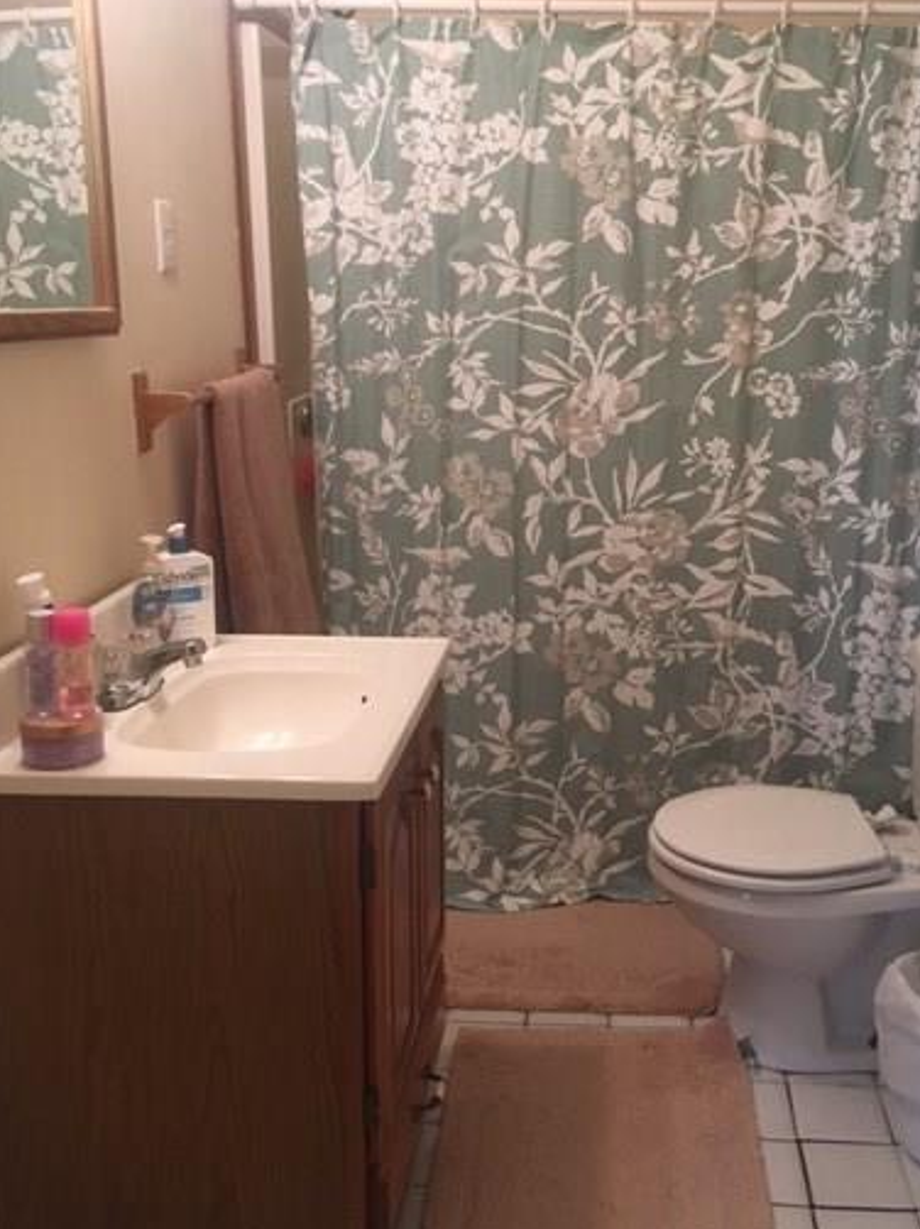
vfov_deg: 50.1
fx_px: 1312
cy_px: 575
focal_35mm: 37
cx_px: 538
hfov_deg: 38.5
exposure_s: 1/30
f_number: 2.2
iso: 125
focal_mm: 4.15
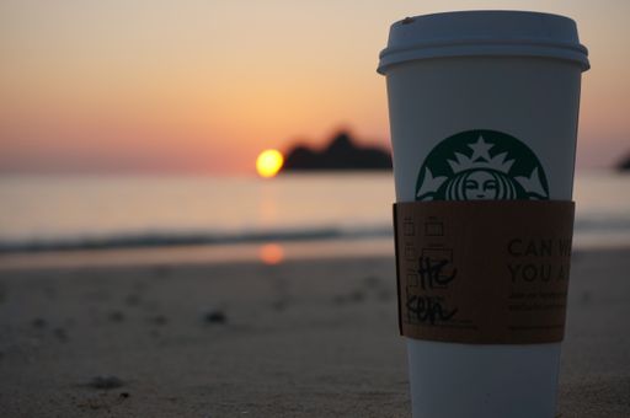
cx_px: 315
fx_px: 1311
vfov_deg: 18.1
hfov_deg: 27.0
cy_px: 209
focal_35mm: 75
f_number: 5.6
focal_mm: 50
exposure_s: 1/160
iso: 100
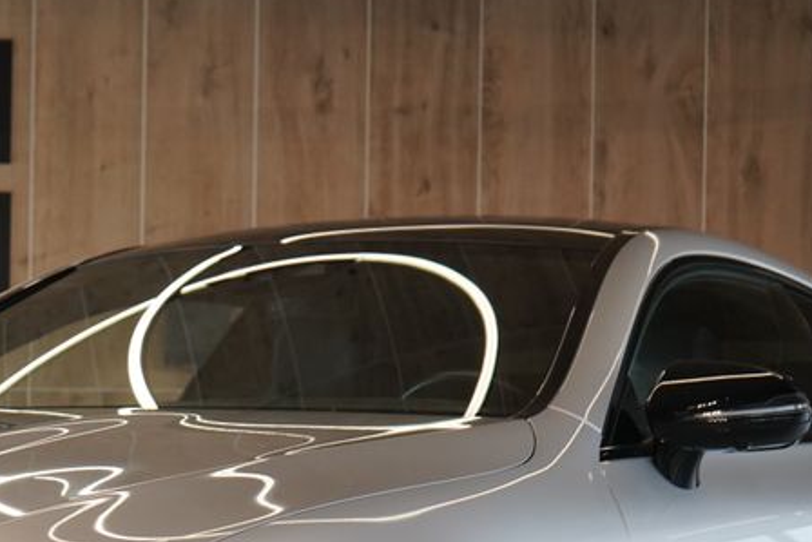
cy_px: 595
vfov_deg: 9.4
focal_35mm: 144
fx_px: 3249
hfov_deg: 14.0
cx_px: -18
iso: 1600
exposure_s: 1/160
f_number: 5.6
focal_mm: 63
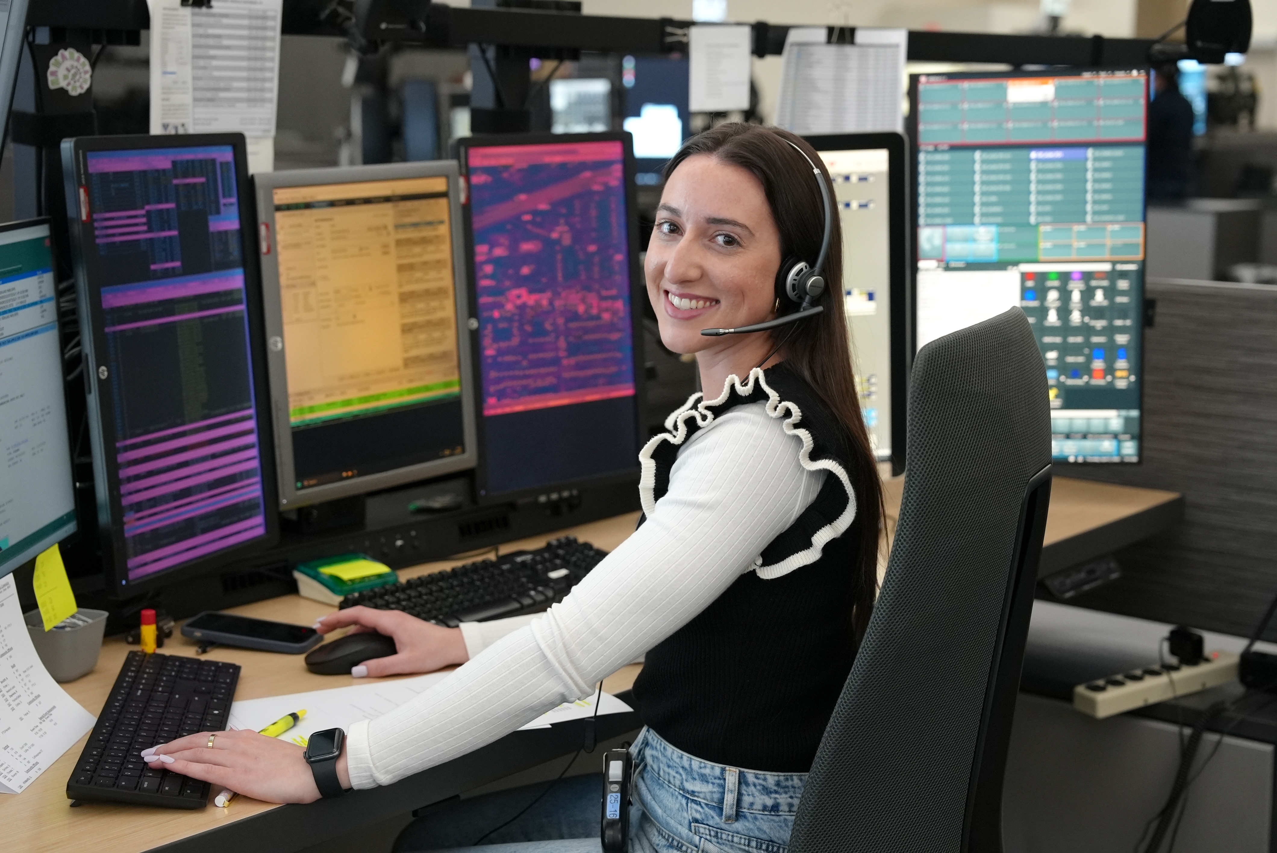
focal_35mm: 54
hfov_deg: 36.9
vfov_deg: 25.1
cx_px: 638
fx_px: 1916
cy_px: 426
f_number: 4
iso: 5000
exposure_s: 1/160
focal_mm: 54
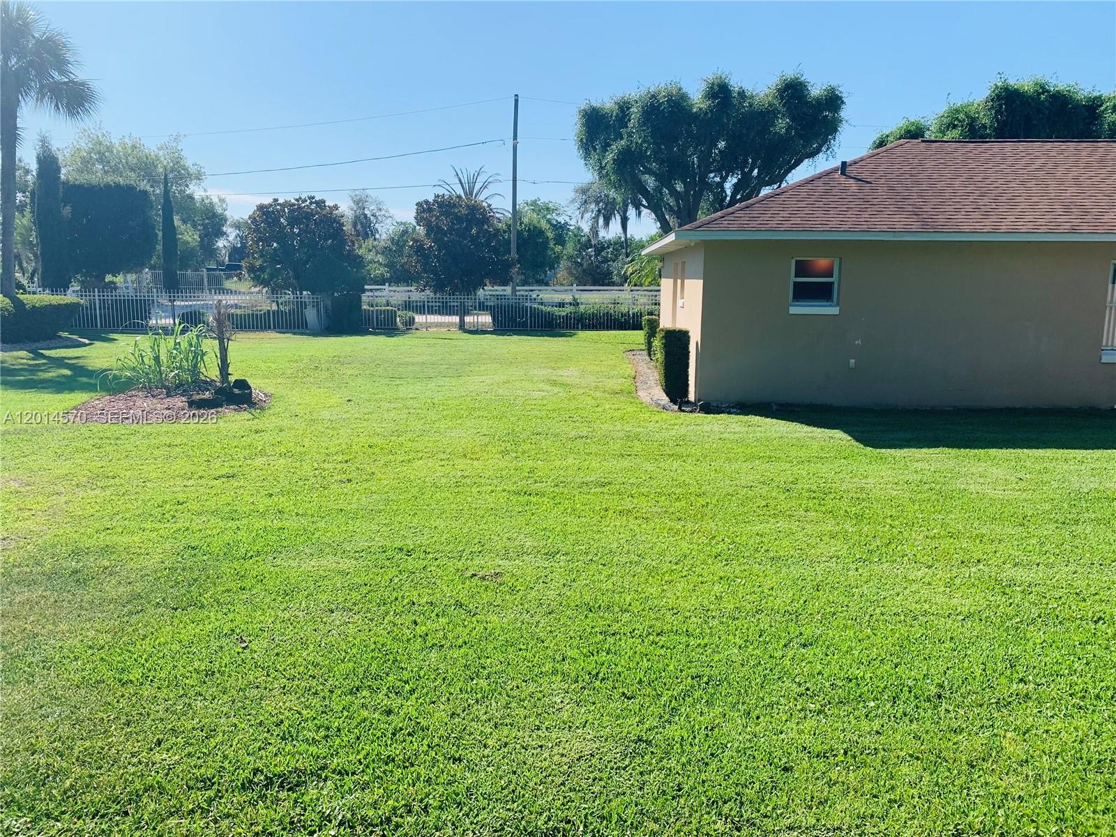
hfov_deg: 67.3
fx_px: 838
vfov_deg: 53.1
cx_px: 558
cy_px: 418
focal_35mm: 26
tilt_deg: -10.7
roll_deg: +0.0
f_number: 1.8
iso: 25
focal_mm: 4.25
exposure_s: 1/2033
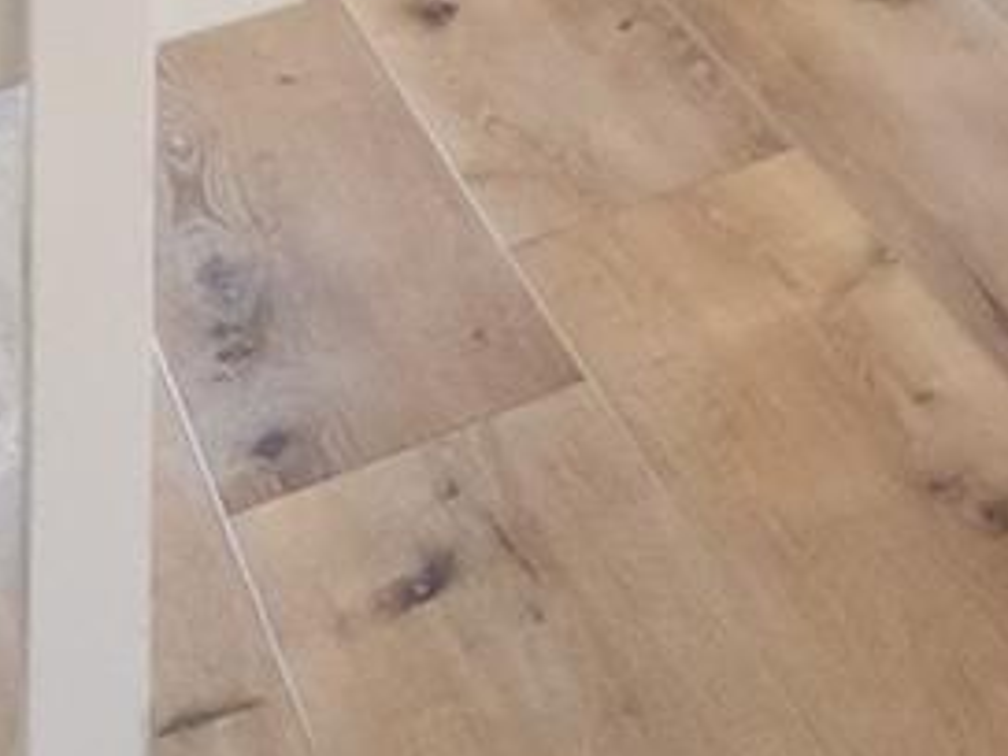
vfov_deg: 12.9
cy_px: -1110
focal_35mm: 85
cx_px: 2535
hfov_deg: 14.0
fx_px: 2475
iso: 2000
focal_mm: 10
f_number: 4
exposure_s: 1/250
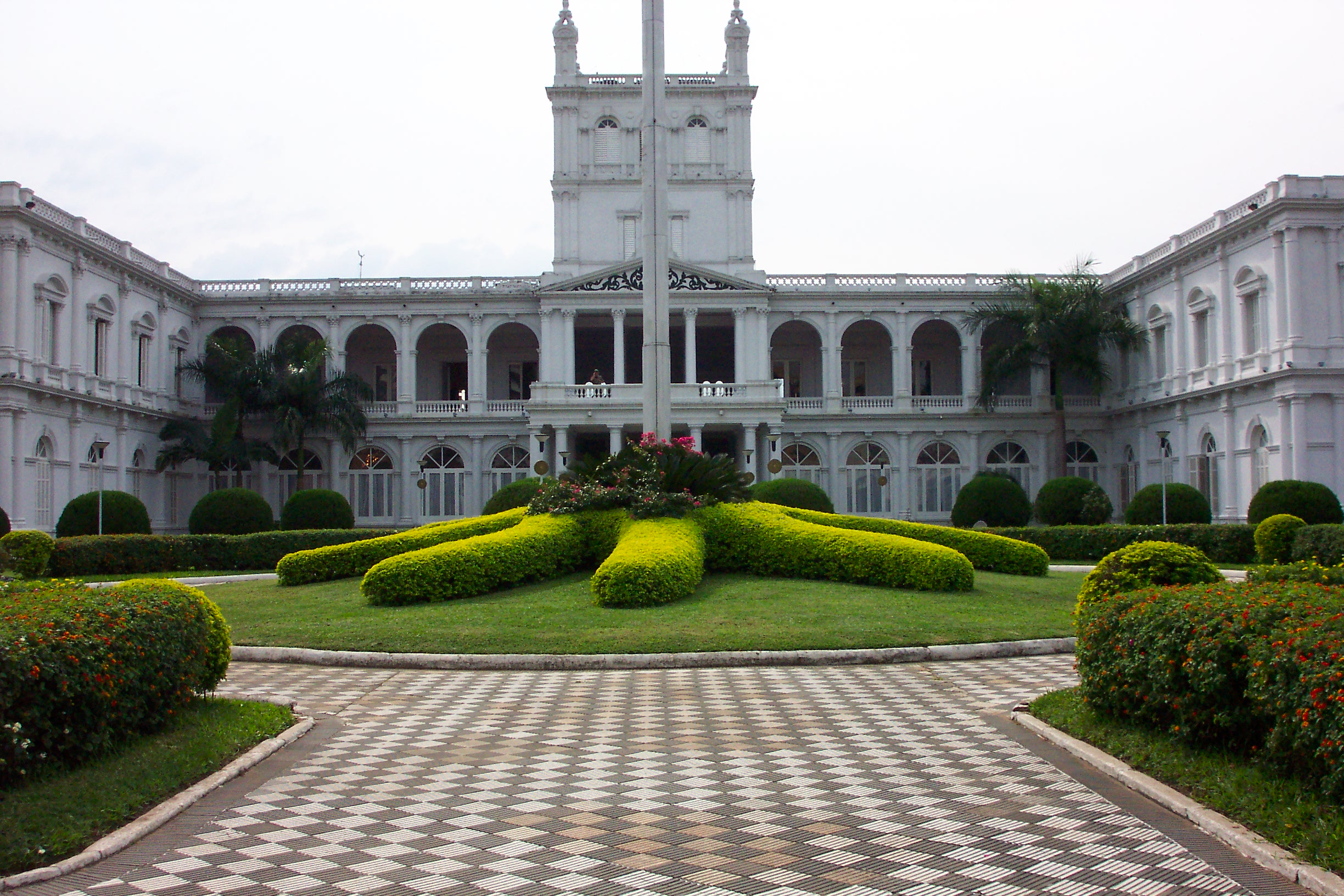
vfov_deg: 37.9
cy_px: 448
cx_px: 672
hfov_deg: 54.4
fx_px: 1307
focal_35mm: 35
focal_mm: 7.5
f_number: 9.5
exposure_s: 1/250
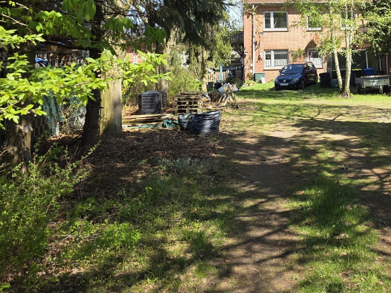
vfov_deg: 31.1
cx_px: 351
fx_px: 508
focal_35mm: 45
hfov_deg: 39.1
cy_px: 45
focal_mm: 6.3
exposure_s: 1/1283
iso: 80
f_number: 1.7
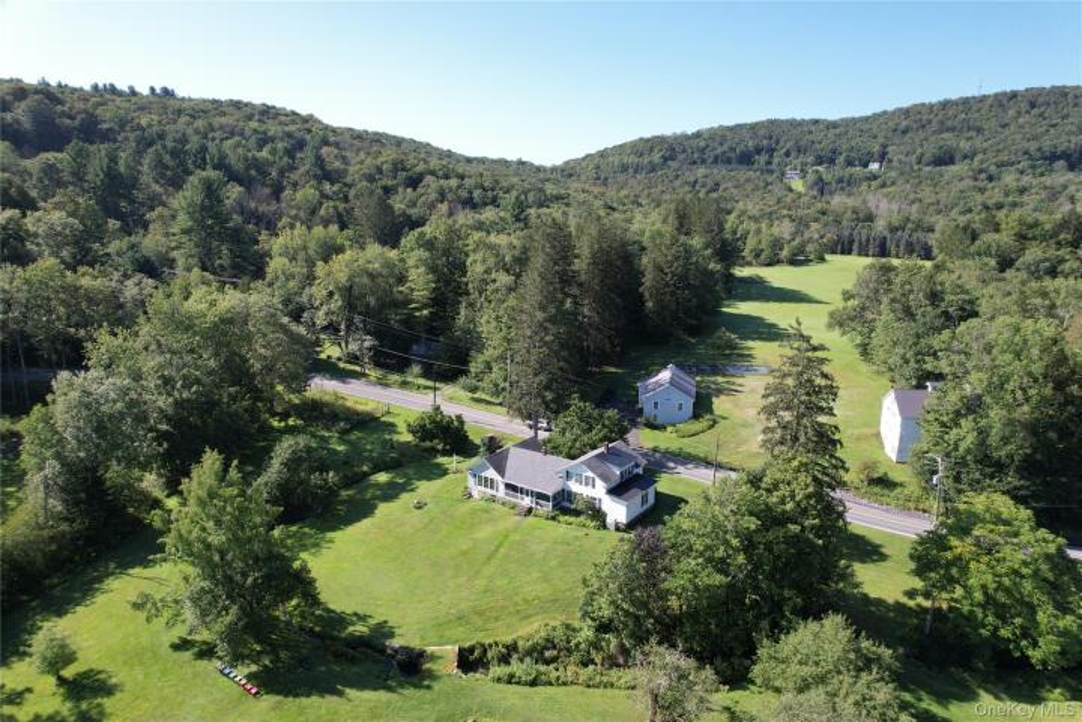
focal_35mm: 22
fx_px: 661
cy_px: 361
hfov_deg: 78.6
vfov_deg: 57.2
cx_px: 541
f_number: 2.8
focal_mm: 8.38
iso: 100
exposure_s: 1/800
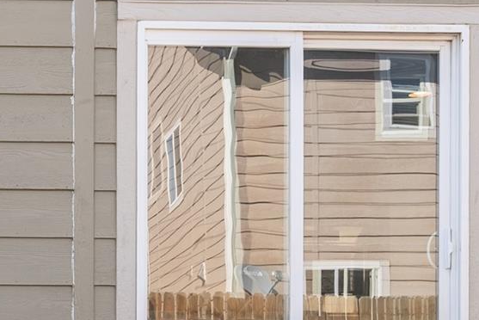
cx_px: -62
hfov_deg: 21.5
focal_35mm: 89
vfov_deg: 14.8
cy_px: 395
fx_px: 1185
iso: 200
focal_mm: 31
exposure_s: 1/250
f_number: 8
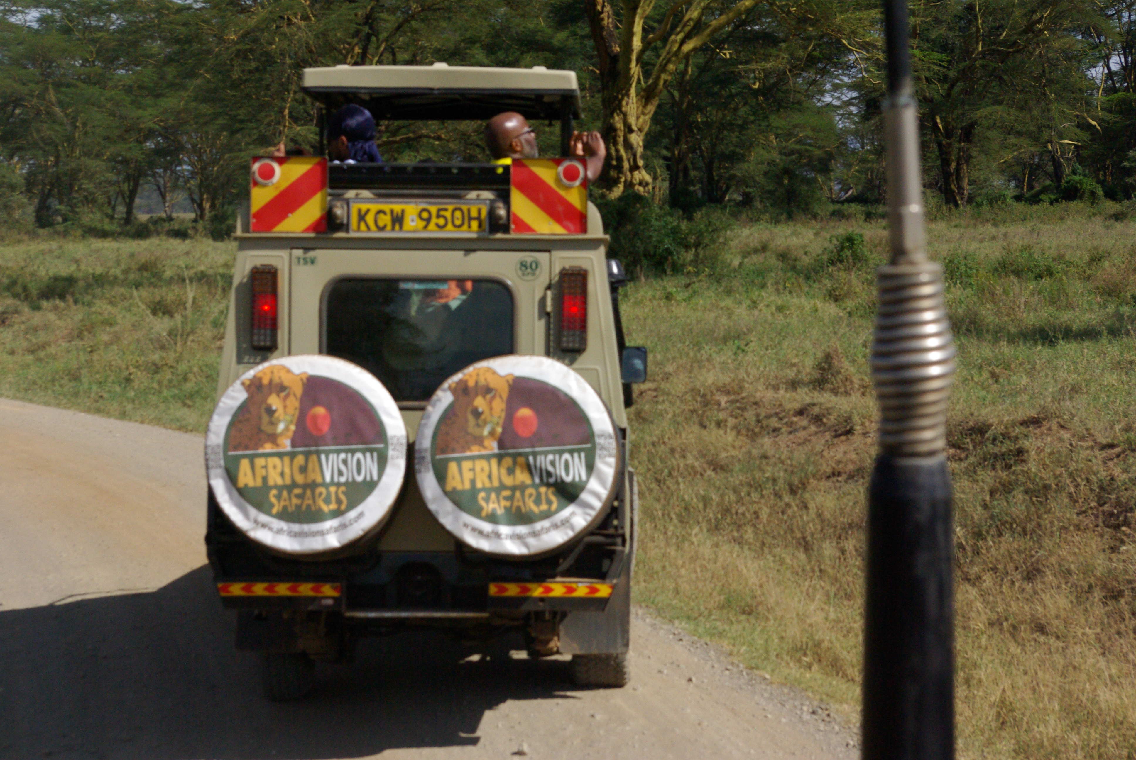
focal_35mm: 82
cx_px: 568
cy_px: 380
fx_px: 2606
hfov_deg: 24.6
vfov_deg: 16.6
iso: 800
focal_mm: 55
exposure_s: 1/1000
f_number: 13
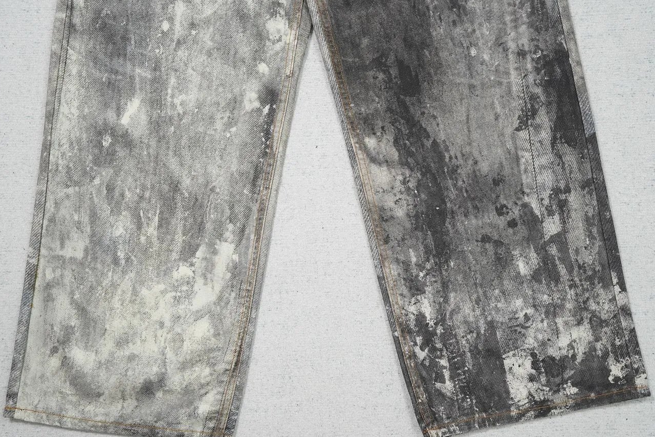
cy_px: 246
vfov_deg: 32.6
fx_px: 746
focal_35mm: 41
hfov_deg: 47.4
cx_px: 327
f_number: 10
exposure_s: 1/100
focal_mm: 35
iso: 1600
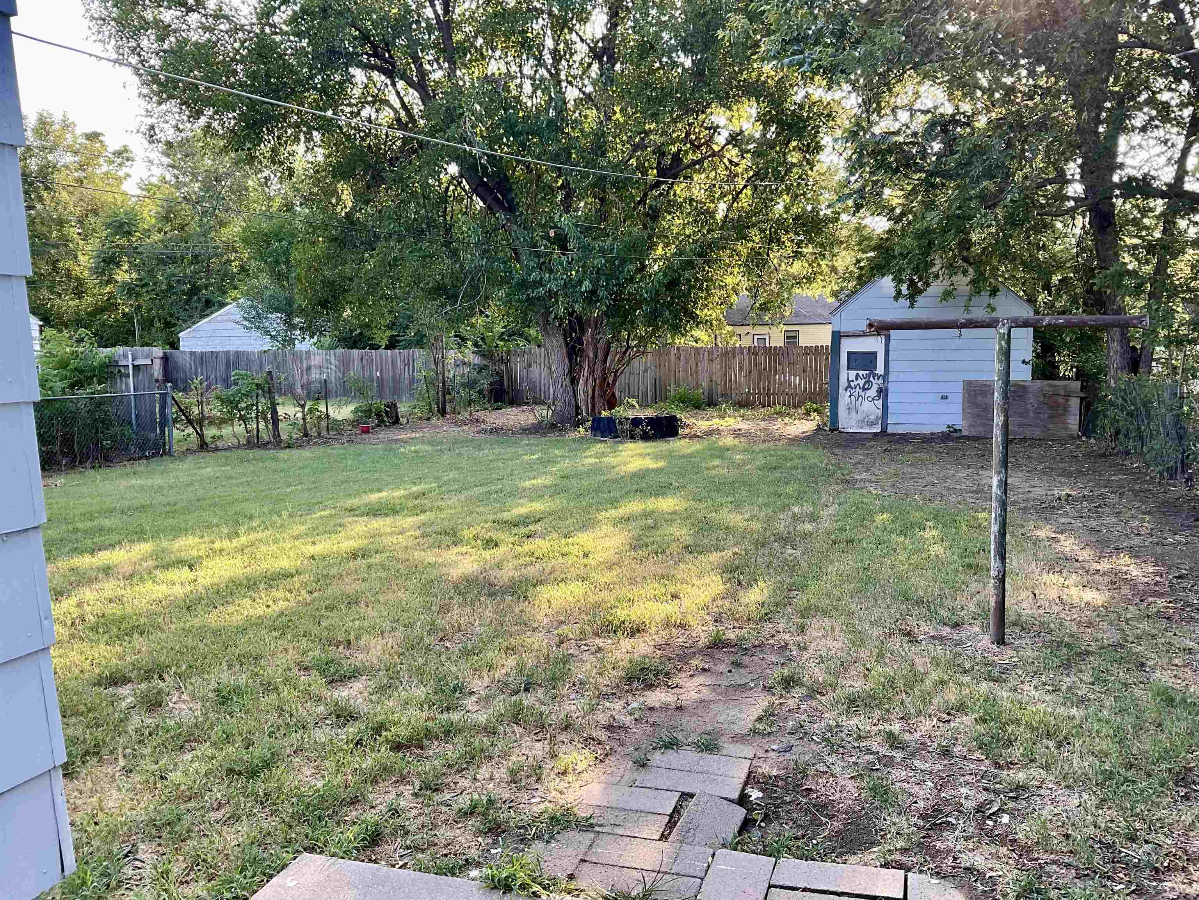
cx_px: 600
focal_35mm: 29
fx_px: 1004
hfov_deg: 61.7
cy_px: 450
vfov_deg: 48.2
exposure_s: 1/122
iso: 25
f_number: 1.8
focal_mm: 3
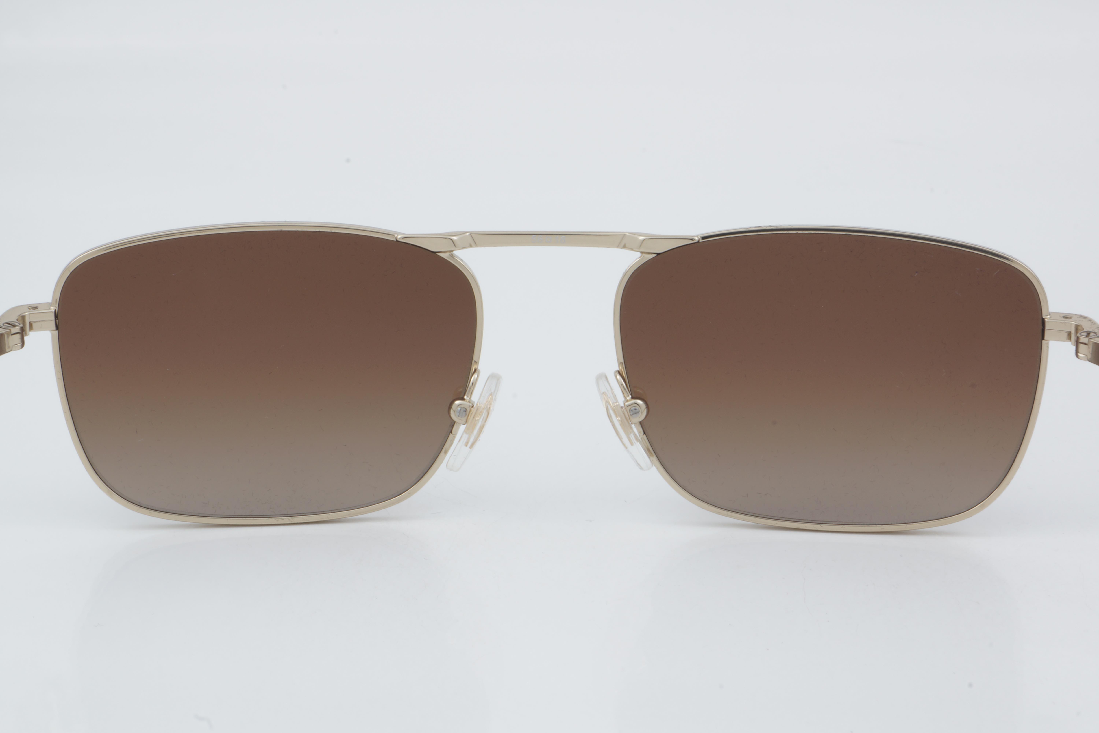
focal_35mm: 82
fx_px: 2518
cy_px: 366
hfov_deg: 24.6
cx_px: 550
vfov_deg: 16.6
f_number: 32
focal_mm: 55
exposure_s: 1/3
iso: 100
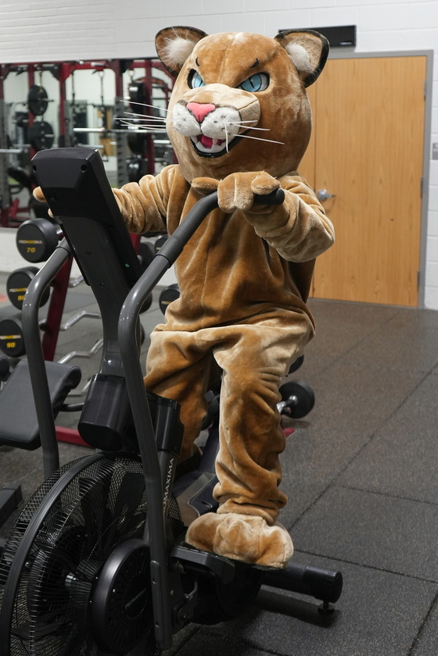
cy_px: 328
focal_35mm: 35
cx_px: 219
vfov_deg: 54.4
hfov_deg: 37.9
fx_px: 639
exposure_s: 1/160
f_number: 4
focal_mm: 35
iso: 2500
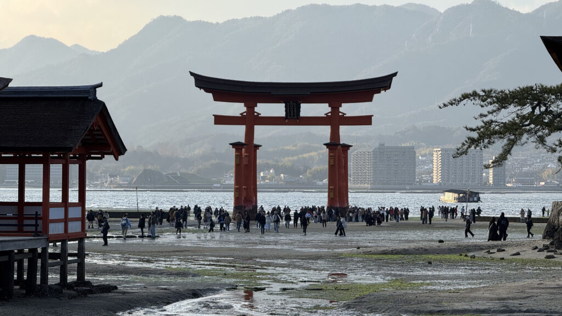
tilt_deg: +0.4
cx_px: 281
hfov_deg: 16.4
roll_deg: -0.5
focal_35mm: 131
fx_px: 1952
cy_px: 195
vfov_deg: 9.3
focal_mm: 15.66
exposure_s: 1/963
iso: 50
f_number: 2.8
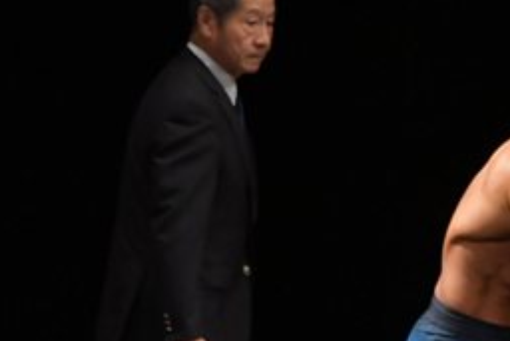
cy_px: 445
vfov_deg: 1.6
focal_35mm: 862
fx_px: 12218
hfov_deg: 2.4
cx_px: 648
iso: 3200
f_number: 5.6
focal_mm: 190
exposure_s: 1/400
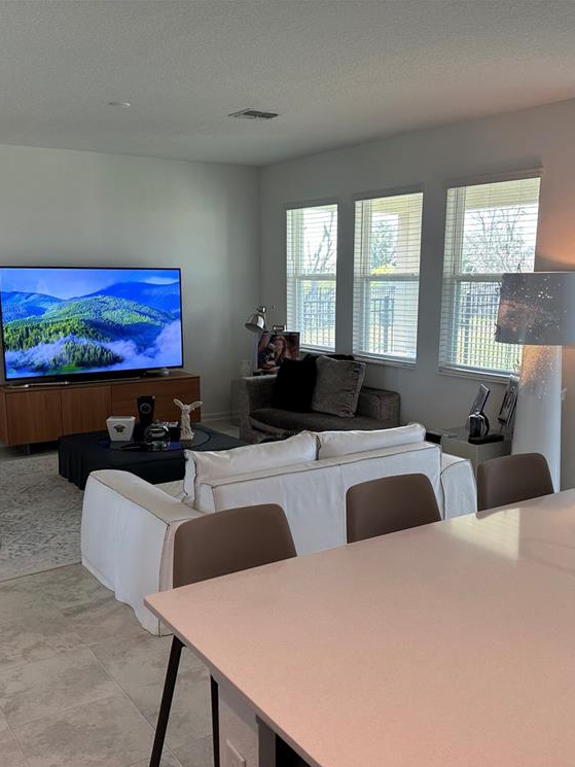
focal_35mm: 33
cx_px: 287
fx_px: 731
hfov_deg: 43.0
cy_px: 394
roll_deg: -0.6
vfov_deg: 55.3
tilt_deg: -11.1
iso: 100
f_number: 1.78
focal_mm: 6.86
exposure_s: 1/160
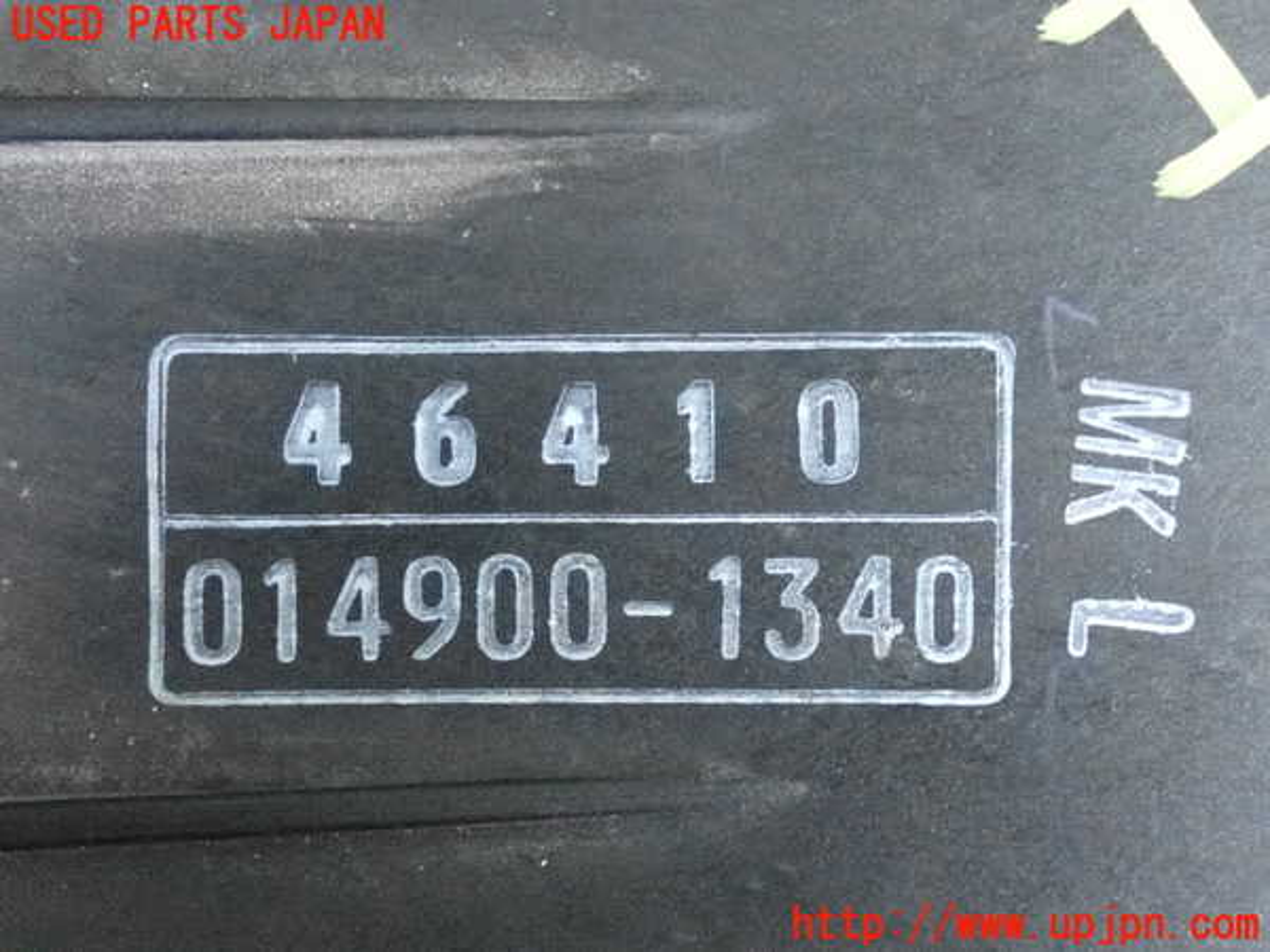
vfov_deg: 23.7
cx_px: 635
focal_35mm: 62
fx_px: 2275
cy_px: 476
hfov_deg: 31.2
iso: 6400
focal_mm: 11.09
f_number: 3.6
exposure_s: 1/125
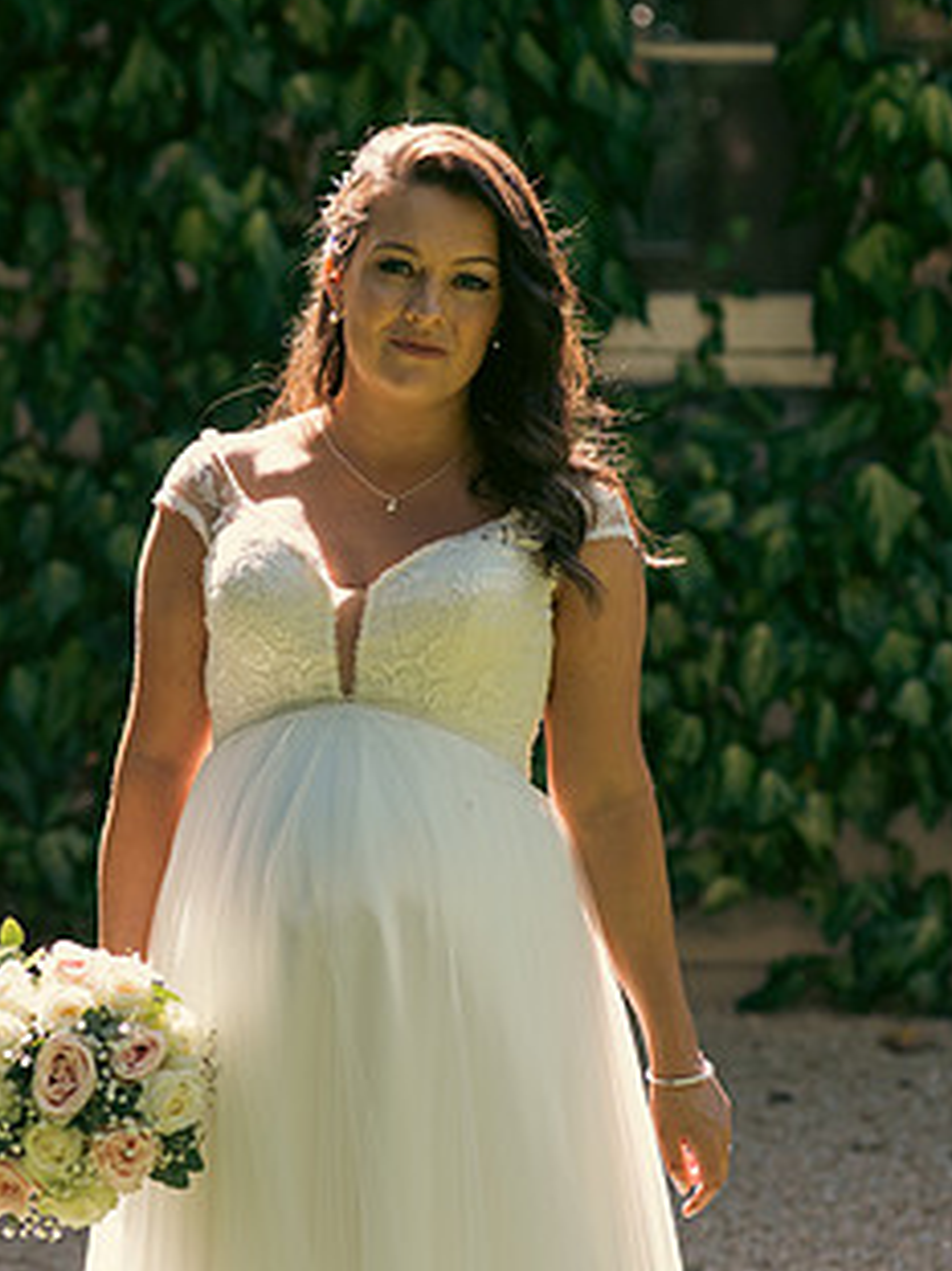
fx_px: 4697
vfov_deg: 15.4
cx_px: 404
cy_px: 789
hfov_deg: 11.6
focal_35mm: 128
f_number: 3.5
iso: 125
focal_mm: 92
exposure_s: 1/200
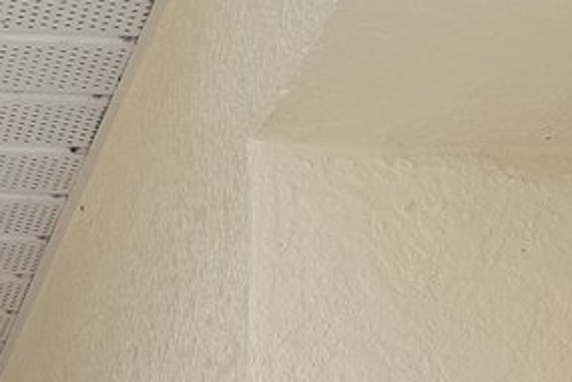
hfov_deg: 16.5
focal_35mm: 115
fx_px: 1827
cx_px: -233
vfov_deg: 10.1
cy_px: 982
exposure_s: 1/320
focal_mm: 16
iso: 400
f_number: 8
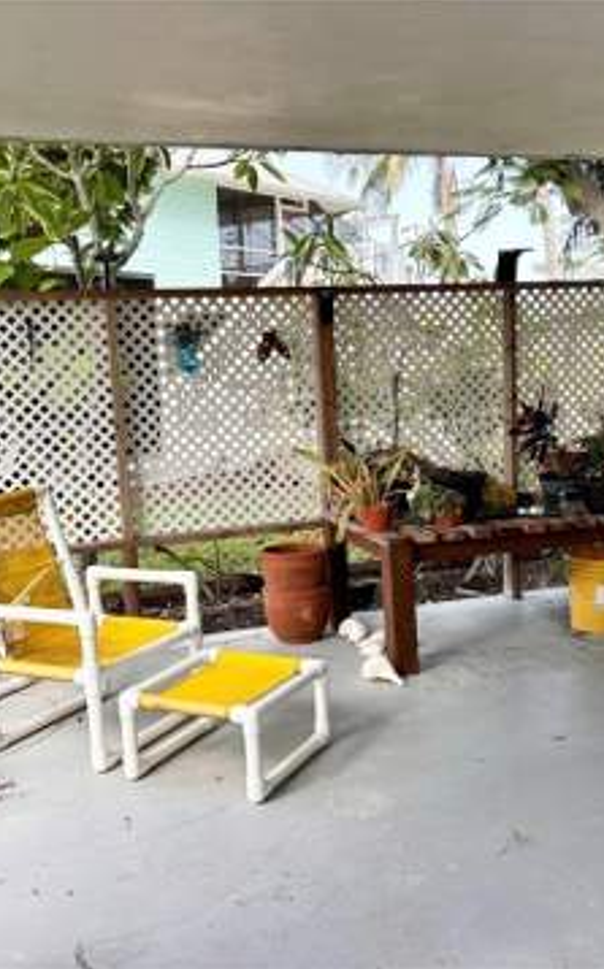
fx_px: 977
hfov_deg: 34.3
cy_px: 484
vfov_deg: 52.8
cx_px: 333
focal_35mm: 37
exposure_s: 1/320
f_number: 1.6
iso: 50
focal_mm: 5.96
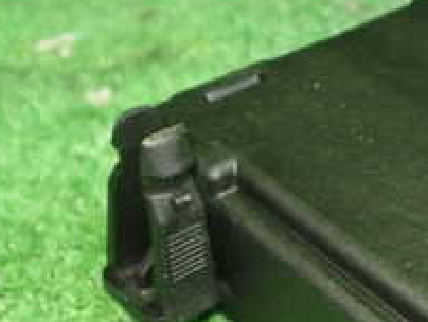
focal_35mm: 95
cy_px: 229
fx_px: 1176
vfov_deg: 15.5
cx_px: 472
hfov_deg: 19.7
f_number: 2.4
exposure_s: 1/30
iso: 500
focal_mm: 5.79
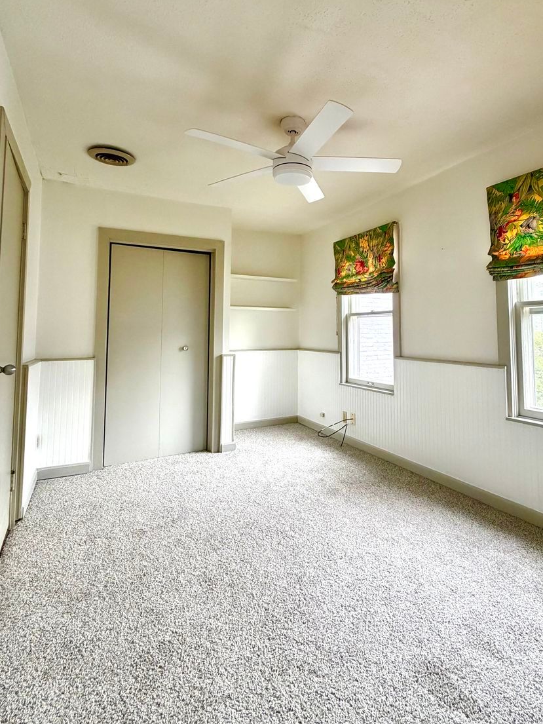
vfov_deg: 84.1
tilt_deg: +4.3
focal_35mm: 19
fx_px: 397
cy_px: 307
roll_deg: +0.1
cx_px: 306
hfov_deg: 68.4
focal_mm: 2.22
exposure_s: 1/121
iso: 160
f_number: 2.2
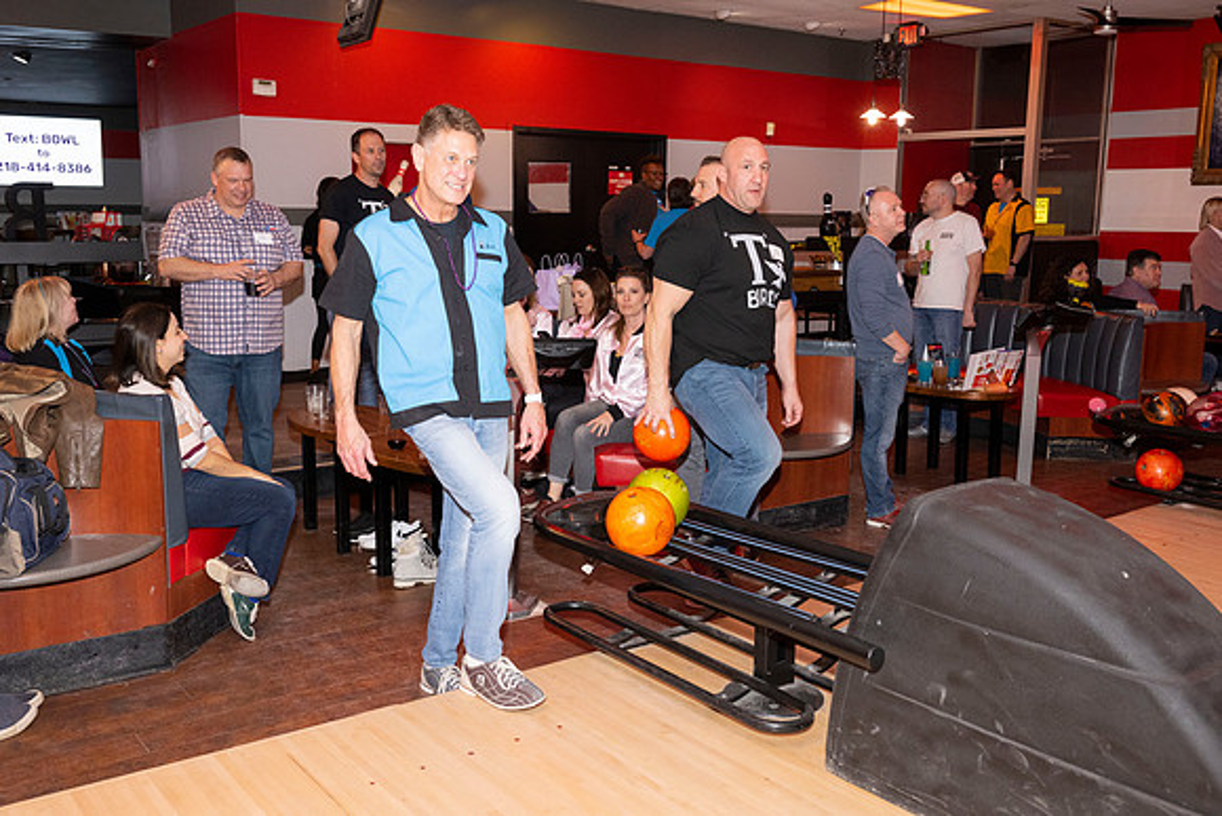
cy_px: 408
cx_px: 611
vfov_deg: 38.9
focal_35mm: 34
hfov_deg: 55.8
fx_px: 1154
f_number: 5.6
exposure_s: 1/100
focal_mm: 34
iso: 2000
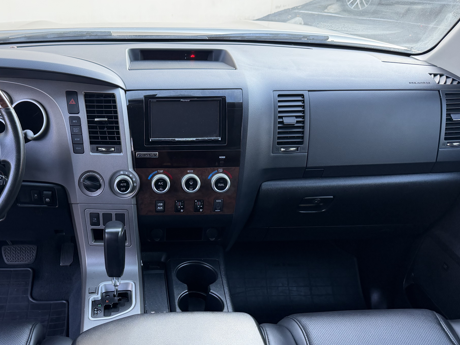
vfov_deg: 37.1
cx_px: 151
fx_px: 505
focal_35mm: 38
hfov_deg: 48.1
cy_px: 244
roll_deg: -0.5
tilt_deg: -31.6
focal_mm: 6.76
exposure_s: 1/121
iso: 160
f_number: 1.78
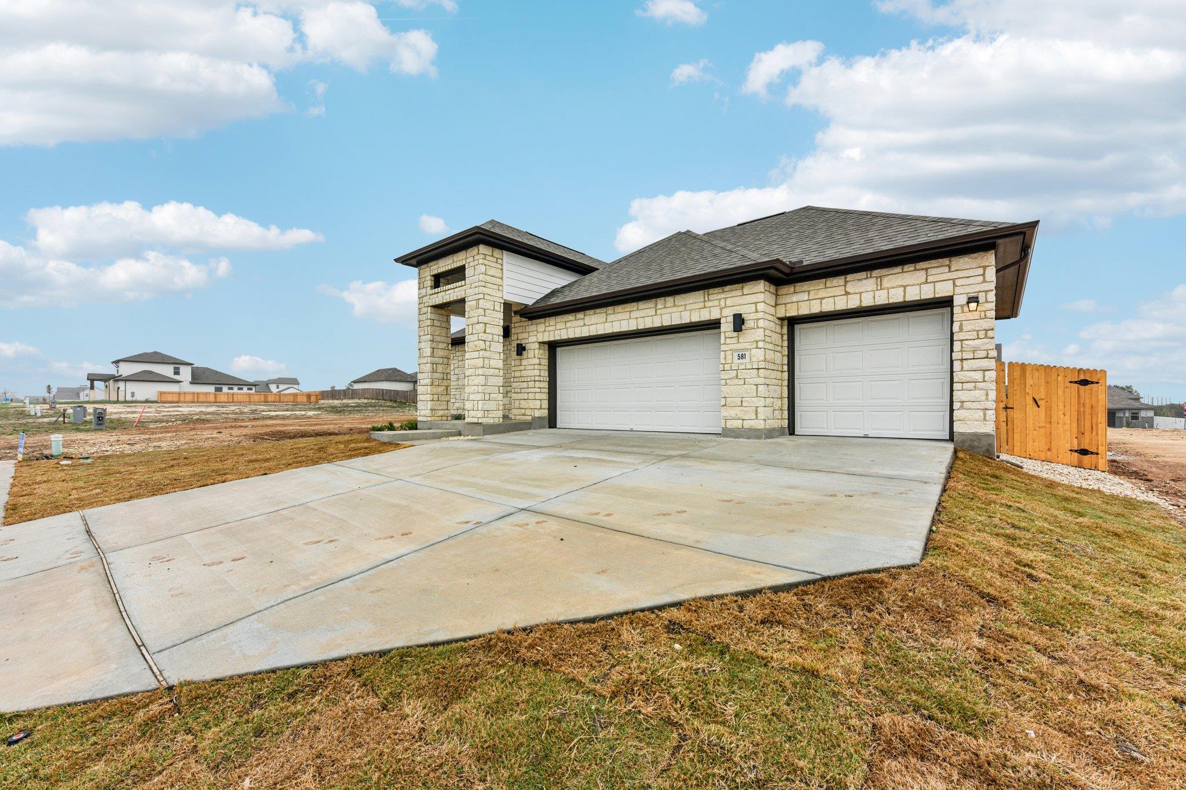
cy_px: 395
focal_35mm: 14
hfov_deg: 104.3
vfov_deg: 81.2
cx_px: 593
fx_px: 461
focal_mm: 14
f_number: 8
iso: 100
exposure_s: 1/400
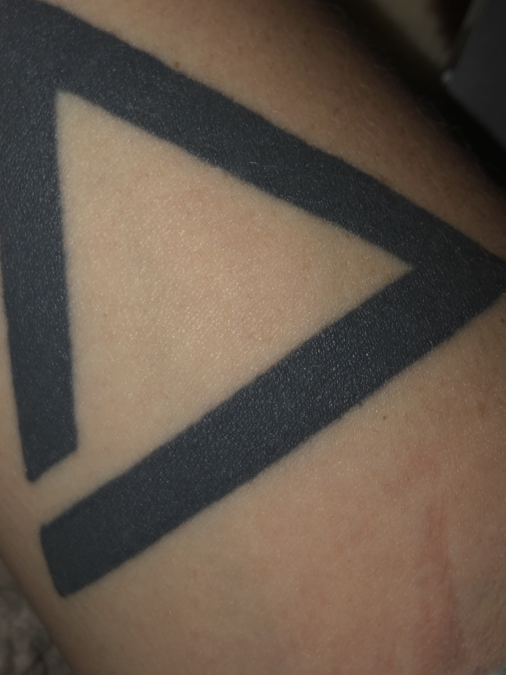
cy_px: 234
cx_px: 211
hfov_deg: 31.5
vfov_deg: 40.8
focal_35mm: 46
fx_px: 896
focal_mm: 3.99
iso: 20
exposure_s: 1/44
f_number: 1.8
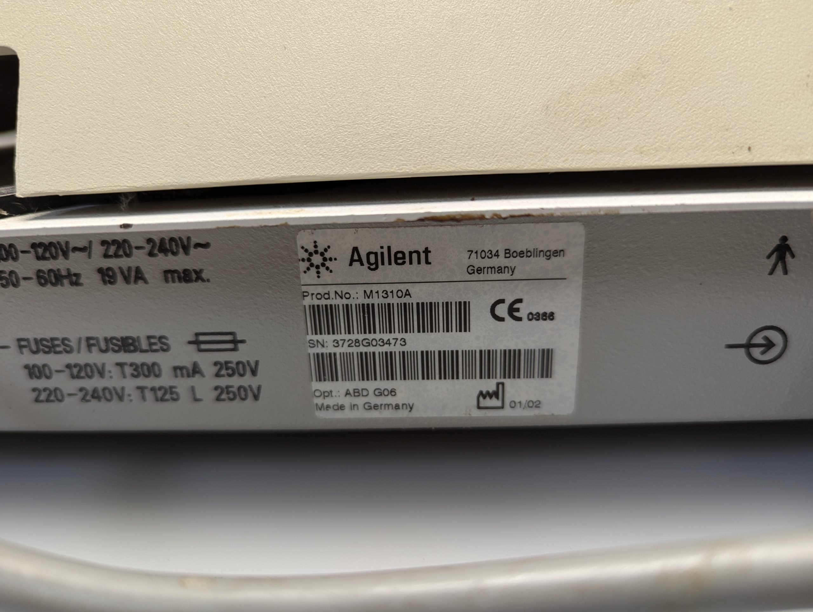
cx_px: 406
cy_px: 306
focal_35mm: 24
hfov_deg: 71.5
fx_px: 565
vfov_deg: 56.9
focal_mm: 6.81
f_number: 1.85
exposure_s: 1/33.3
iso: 50
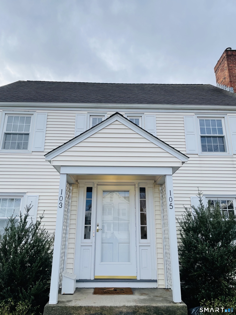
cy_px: 158
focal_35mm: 26
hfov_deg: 53.1
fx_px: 236
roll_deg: +0.5
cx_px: 118
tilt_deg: +18.9
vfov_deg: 67.3
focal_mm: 4.2
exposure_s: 1/553
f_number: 1.6
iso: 32
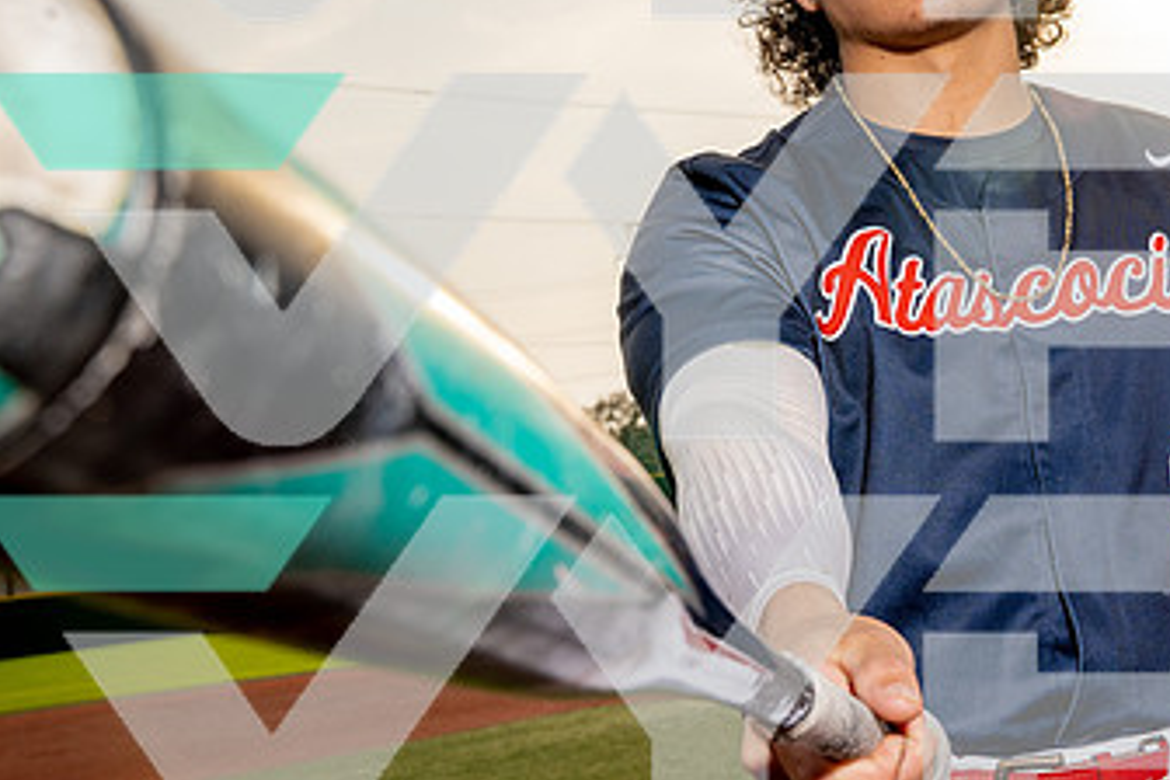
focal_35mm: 69
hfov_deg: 28.8
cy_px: 259
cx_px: 867
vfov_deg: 19.7
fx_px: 2242
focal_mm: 40
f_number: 11
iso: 250
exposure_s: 1/250
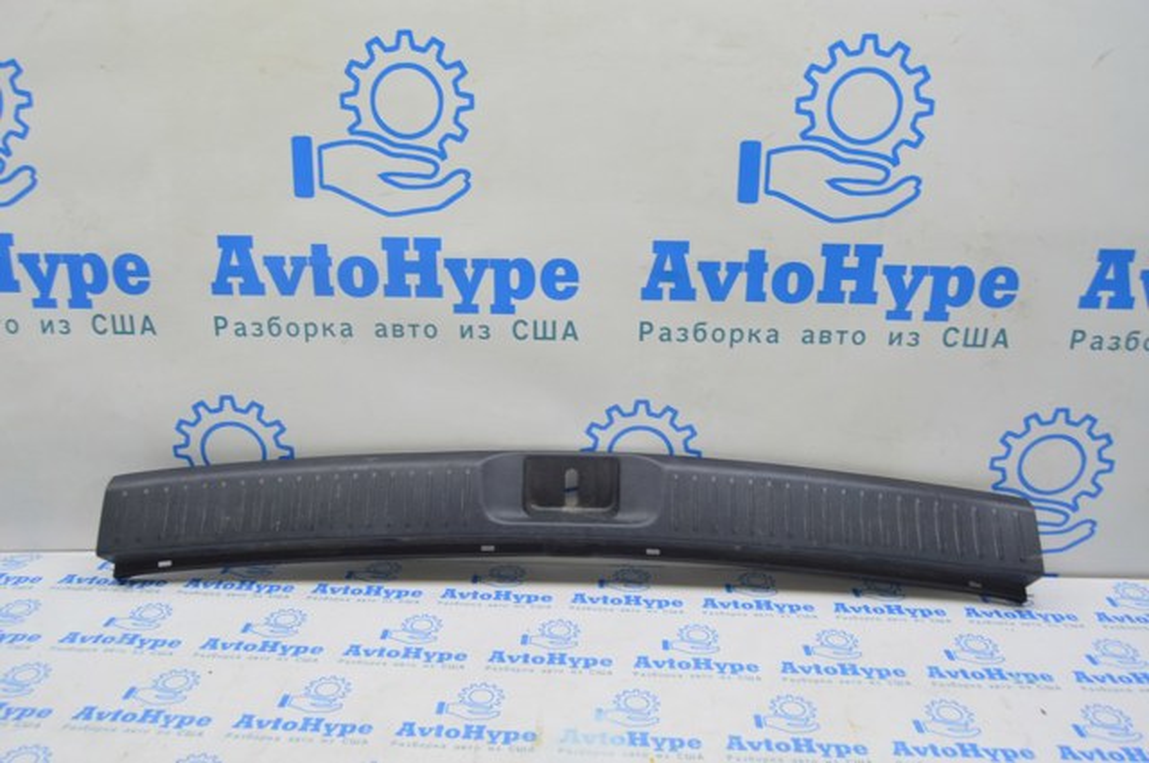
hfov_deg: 62.0
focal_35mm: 30
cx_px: 574
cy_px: 382
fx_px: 956
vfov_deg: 43.5
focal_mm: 20
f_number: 5.6
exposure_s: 1/20
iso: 400
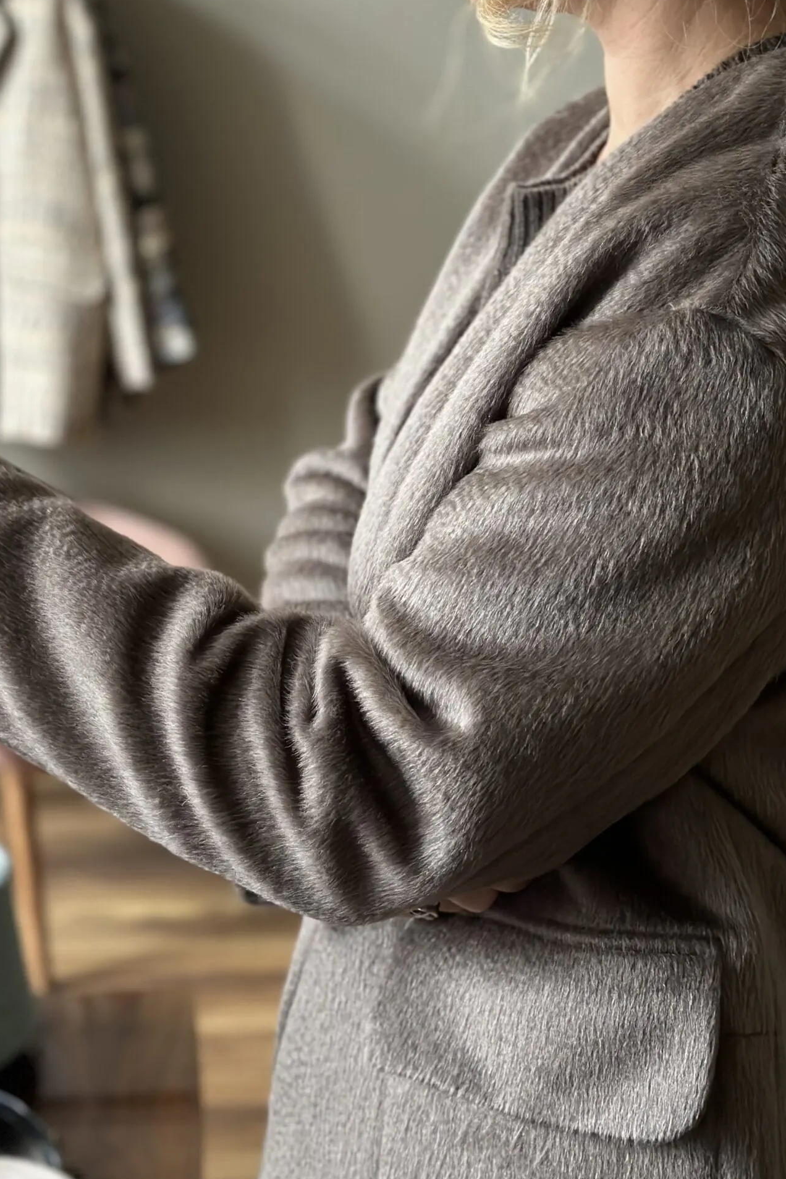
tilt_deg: -14.5
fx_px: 2194
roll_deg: +0.3
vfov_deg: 30.0
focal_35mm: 67
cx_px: 482
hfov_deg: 20.3
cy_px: 491
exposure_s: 1/58
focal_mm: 6.86
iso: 400
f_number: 1.78
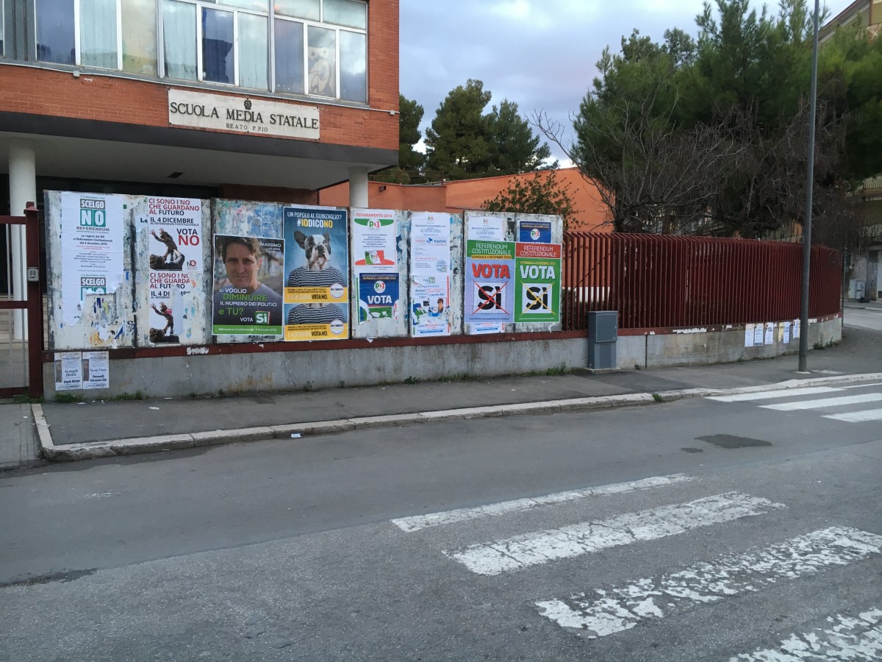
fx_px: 739
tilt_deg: -4.3
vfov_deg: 48.2
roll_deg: +0.1
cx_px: 441
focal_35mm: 29
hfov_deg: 61.7
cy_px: 331
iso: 80
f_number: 2.2
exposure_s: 1/33
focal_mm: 4.15
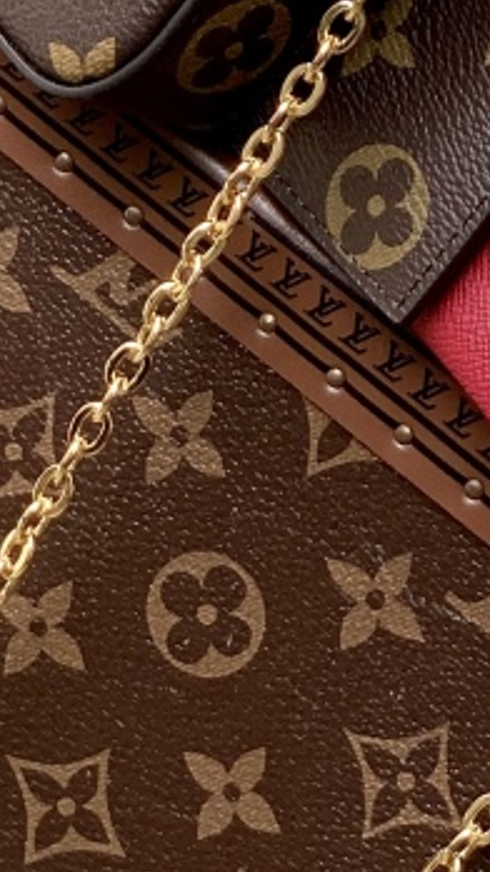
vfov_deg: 8.9
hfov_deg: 5.2
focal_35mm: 234
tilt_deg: -9.6
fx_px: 5412
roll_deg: -34.8
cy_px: -652
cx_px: 400
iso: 16
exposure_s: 1/127
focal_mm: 6
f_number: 2.4
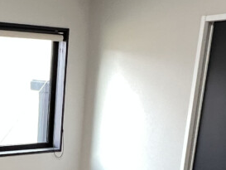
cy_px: 194
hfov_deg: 29.3
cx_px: -8
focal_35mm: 61
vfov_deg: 22.5
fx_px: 398
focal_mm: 1.57
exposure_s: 1/60
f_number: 1.8
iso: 400
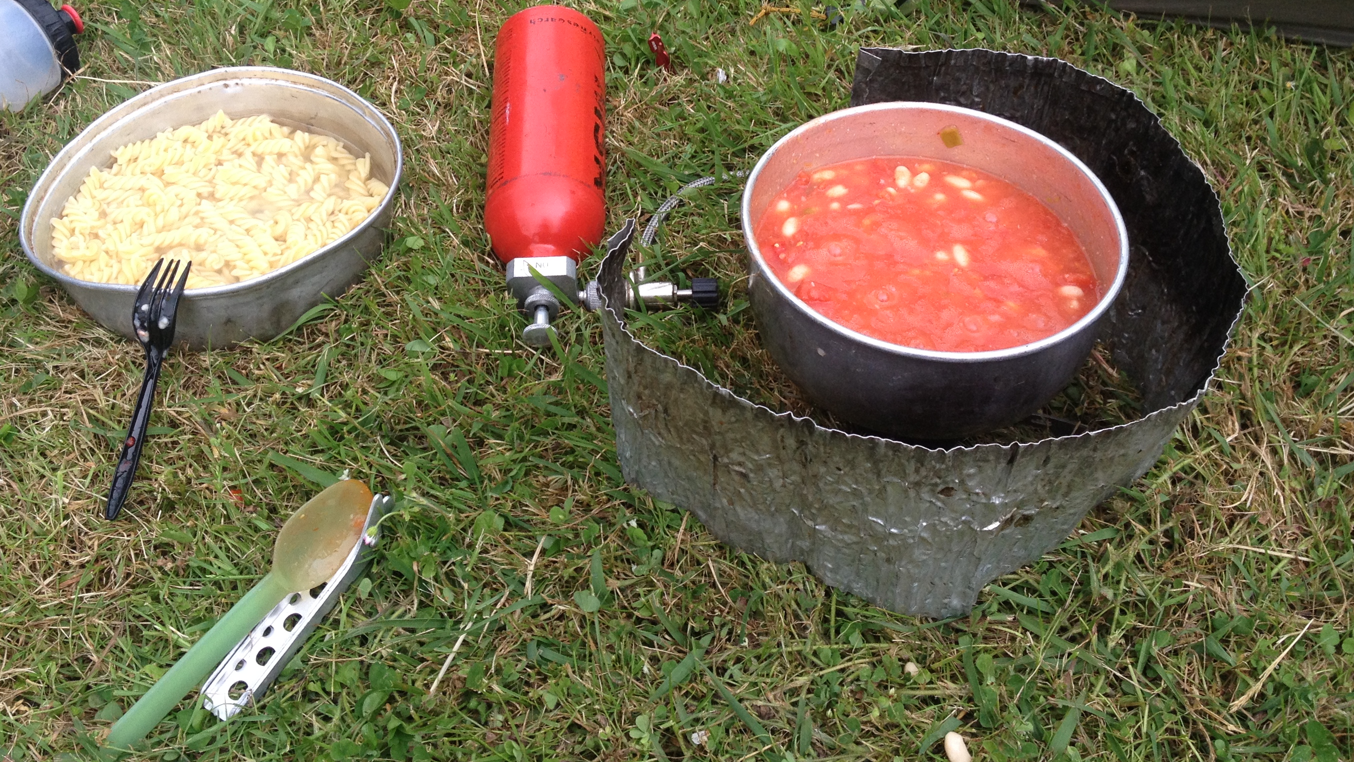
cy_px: 218
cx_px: 640
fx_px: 1651
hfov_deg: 44.6
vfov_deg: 25.7
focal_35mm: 46
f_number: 2.4
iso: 64
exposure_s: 1/120
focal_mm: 4.28
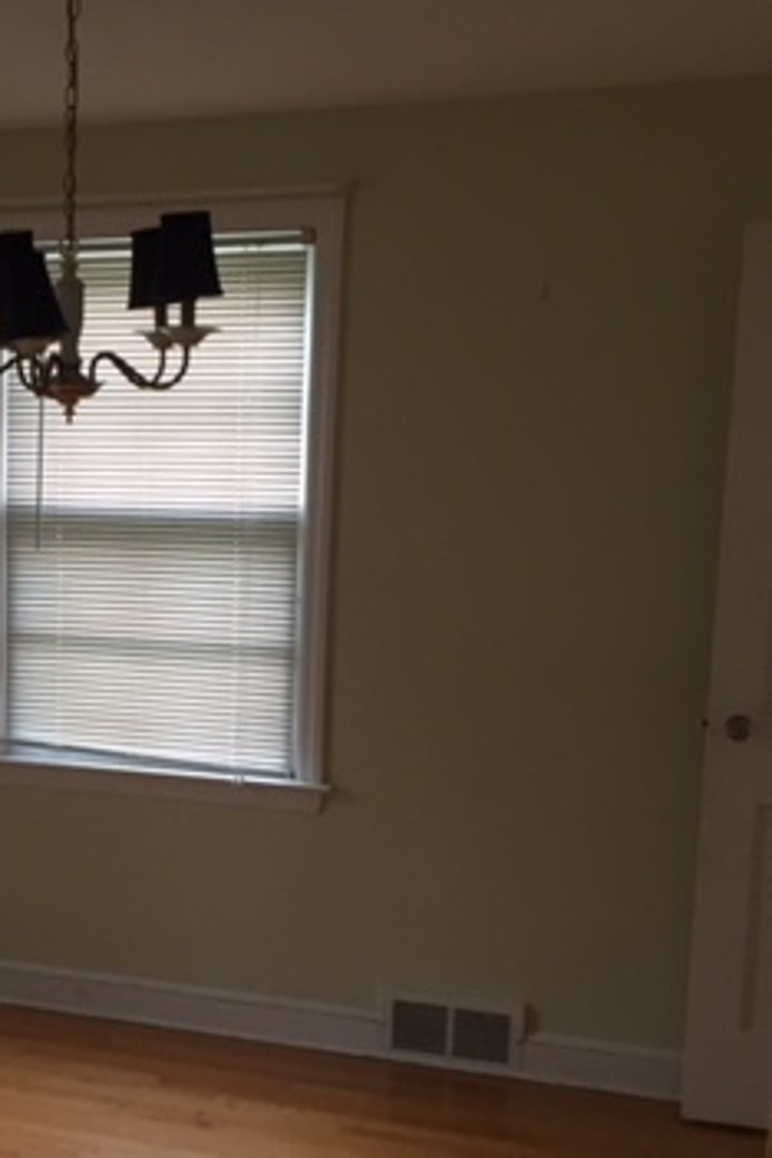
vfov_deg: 36.1
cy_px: 719
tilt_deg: -8.3
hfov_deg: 23.2
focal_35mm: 55
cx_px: -73
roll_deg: -1.4
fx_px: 1769
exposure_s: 1/30
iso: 64
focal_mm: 4.15
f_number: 2.2
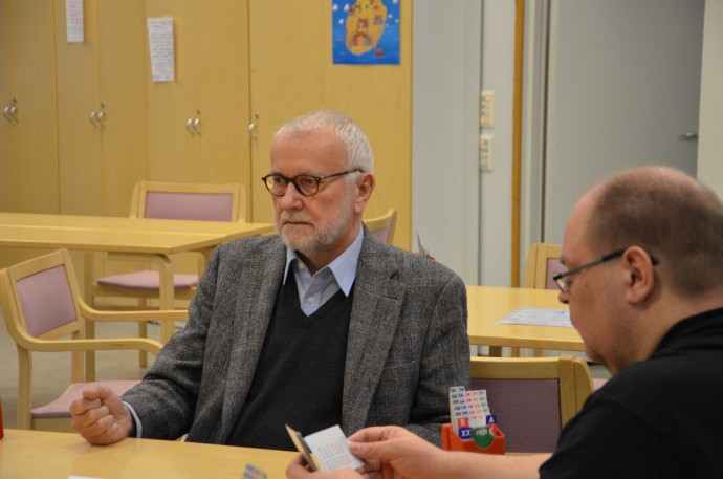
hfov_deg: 22.0
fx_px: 1864
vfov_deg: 14.6
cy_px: 240
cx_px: 362
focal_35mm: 93
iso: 1600
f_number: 5.3
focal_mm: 62
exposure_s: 1/80
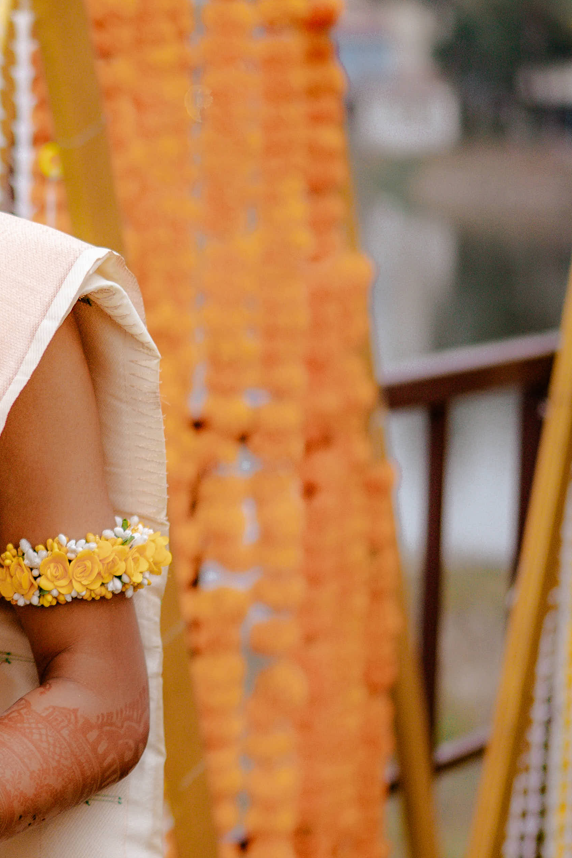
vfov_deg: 18.6
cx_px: -320
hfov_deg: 11.8
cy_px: 394
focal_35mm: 110
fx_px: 2620
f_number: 1.4
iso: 640
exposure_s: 1/640
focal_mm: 35
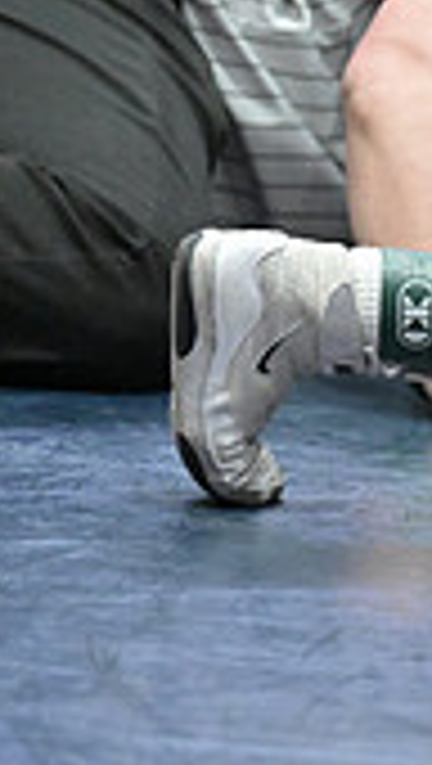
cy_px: 317
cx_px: 1210
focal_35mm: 464
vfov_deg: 4.6
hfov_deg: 2.6
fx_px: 9421
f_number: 2.8
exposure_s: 1/800
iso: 6400
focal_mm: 130
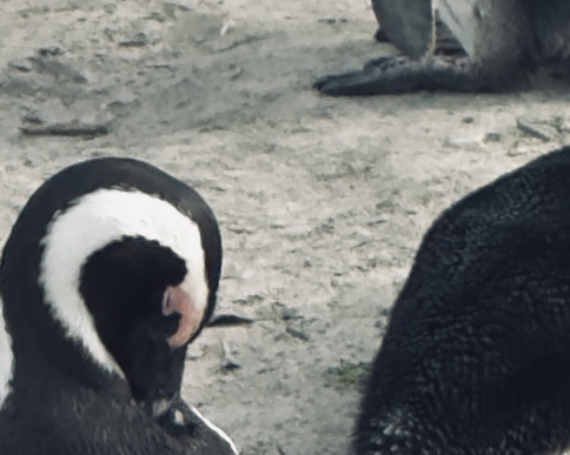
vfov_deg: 1.9
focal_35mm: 818
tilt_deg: -10.5
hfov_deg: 2.4
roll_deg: -1.7
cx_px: -135
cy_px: 635
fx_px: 13797
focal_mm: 15.66
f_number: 2.8
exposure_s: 1/2083
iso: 64
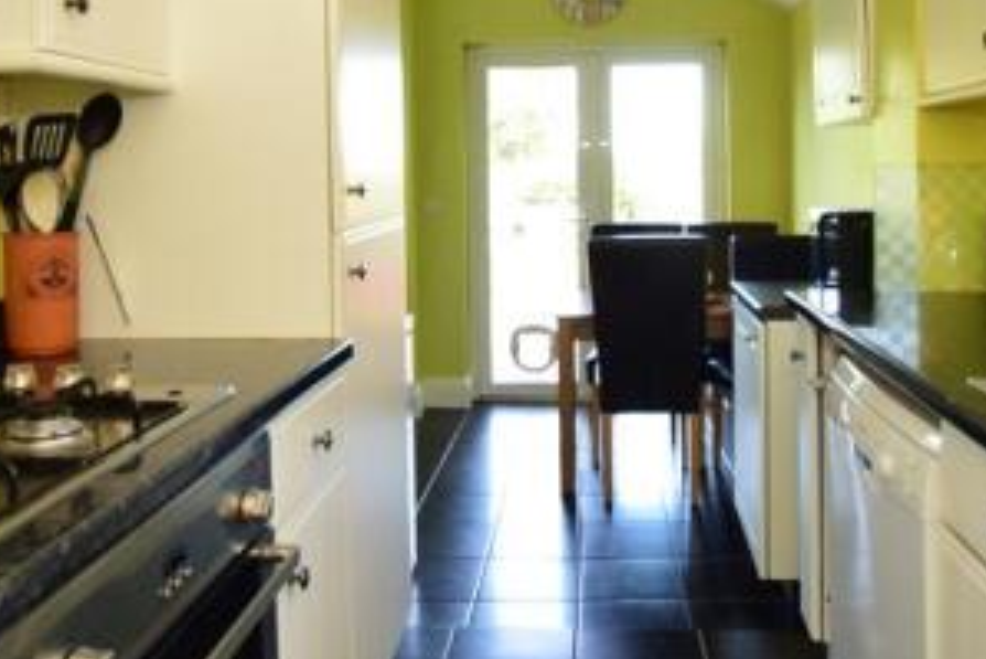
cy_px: 187
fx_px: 904
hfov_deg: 57.0
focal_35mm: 33
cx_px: 559
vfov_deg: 39.2
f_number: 6.3
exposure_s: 1/50
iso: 640
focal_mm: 10
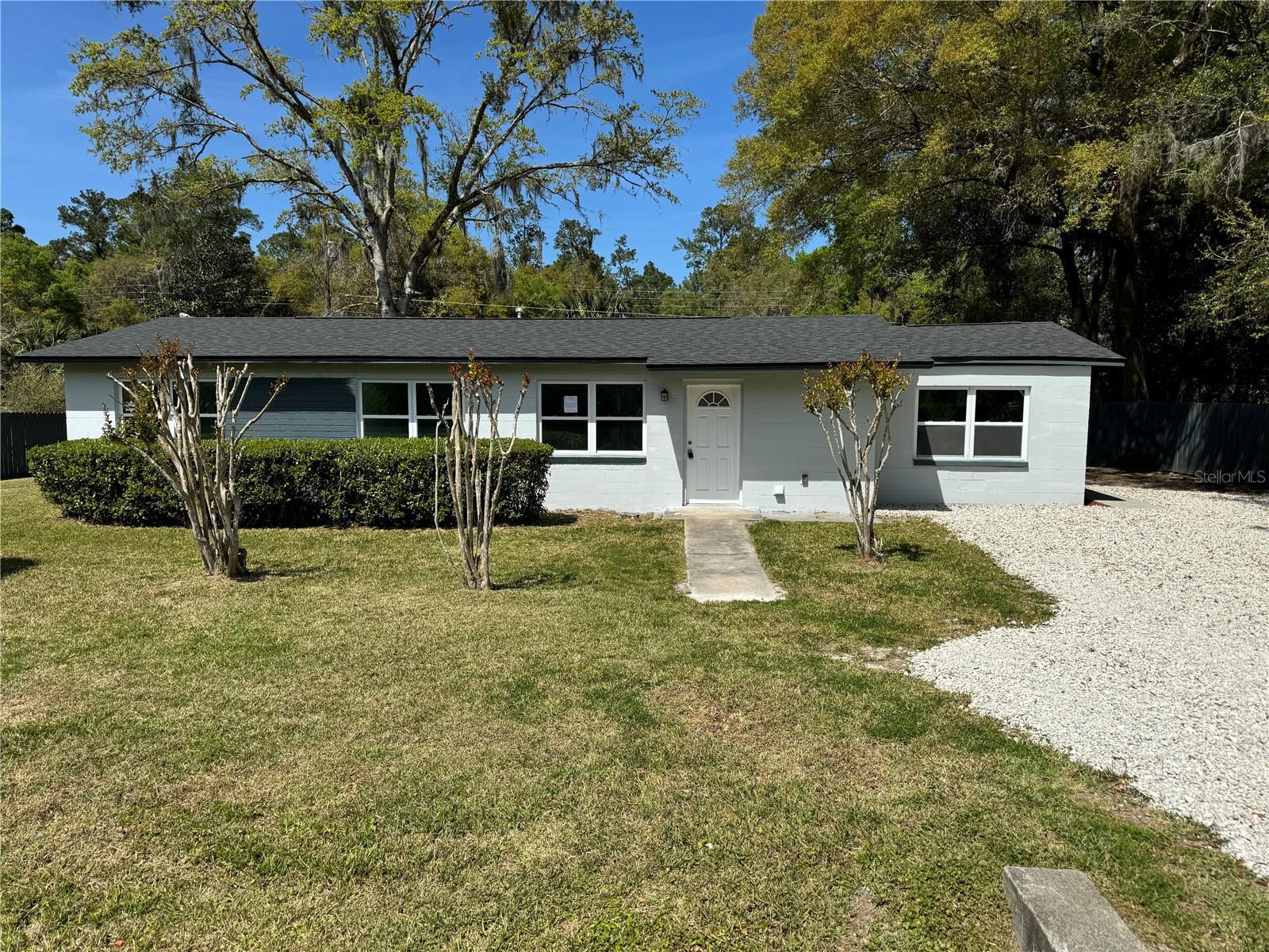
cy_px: 476
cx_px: 634
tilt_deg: -4.9
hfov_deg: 71.6
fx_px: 880
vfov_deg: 56.8
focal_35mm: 24
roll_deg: -0.5
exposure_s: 1/5348
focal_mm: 6.76
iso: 80
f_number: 1.78
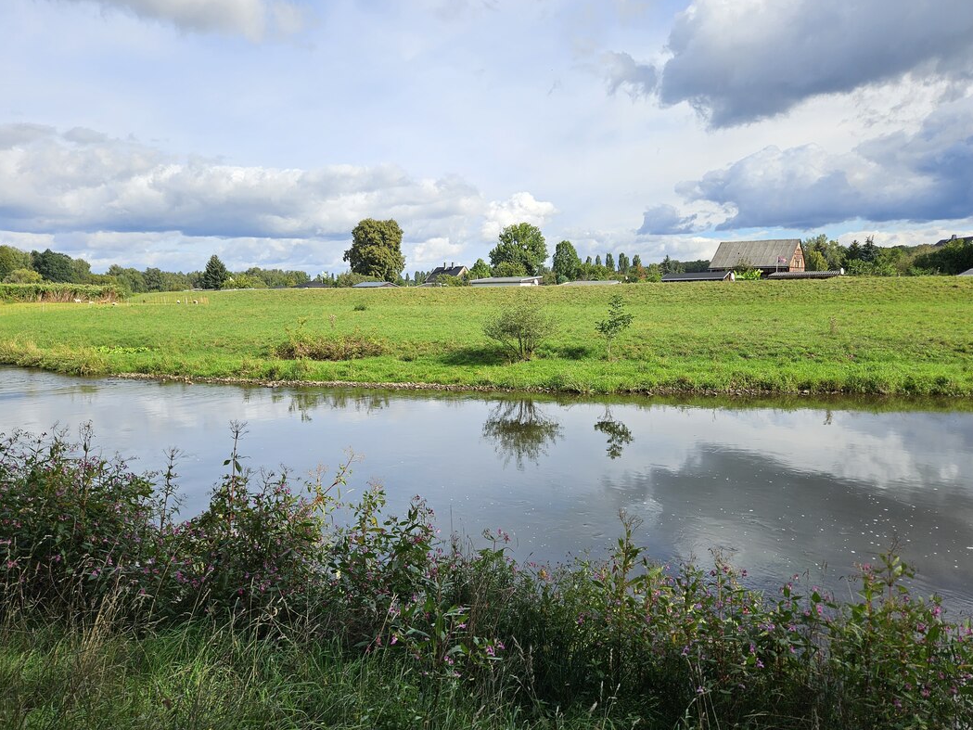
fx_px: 675
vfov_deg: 56.8
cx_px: 474
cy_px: 370
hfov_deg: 71.6
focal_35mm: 24
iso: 25
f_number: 1.8
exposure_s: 1/2210
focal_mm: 5.4
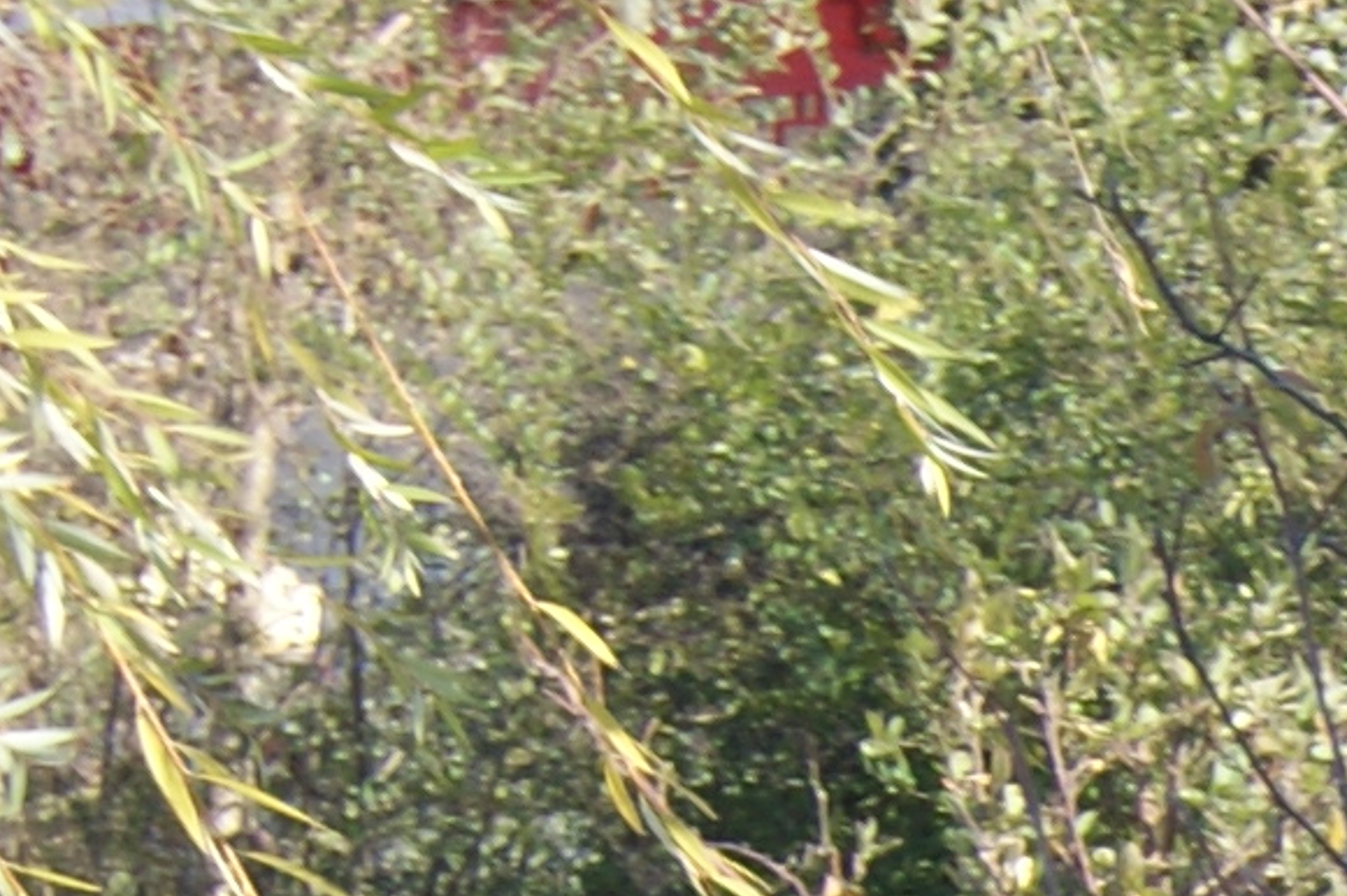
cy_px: 2767
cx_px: 4355
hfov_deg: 4.7
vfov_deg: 3.2
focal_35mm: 416
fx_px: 15554
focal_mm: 35
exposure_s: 1/60
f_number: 8
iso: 100
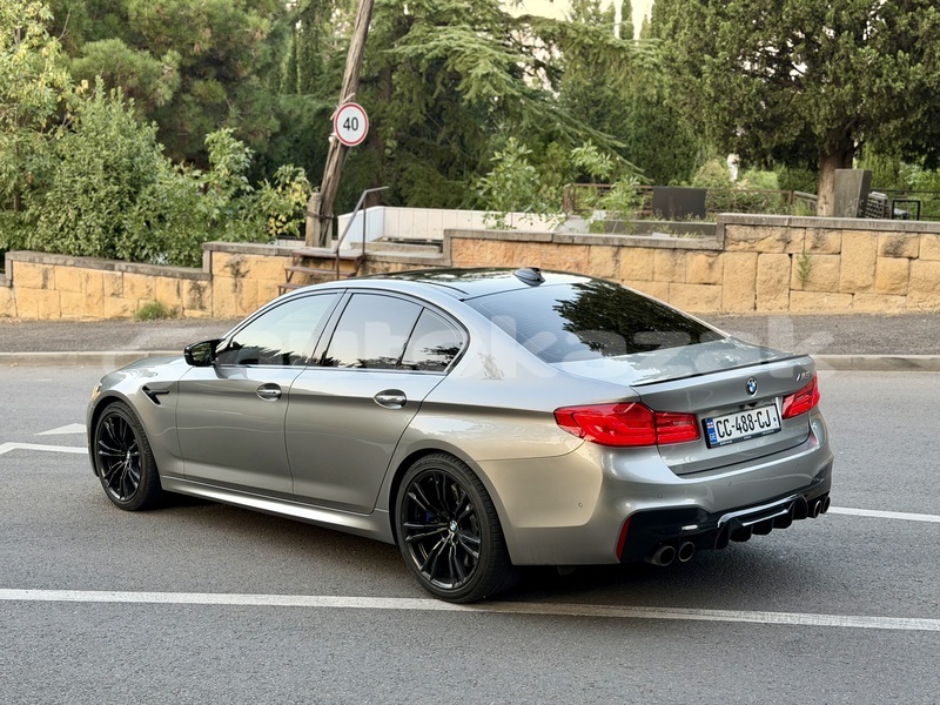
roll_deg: -2.8
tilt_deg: -9.5
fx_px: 1303
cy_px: 352
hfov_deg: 39.7
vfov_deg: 30.3
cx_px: 470
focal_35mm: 48
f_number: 1.78
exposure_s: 1/111
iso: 100
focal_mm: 6.76
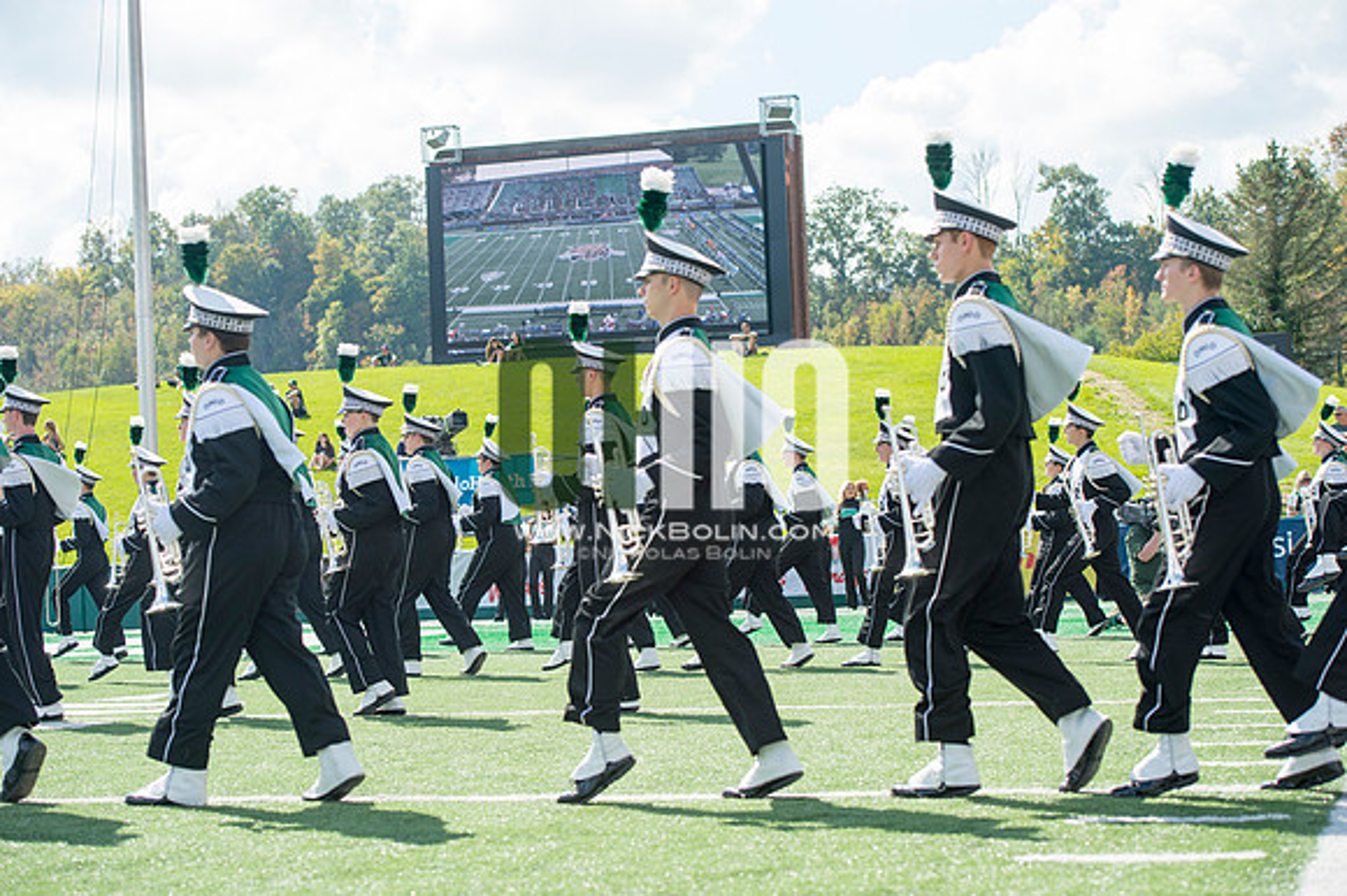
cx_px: 674
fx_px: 2618
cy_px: 448
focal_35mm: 70
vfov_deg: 19.4
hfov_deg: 28.9
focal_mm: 70
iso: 200
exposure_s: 1/1000
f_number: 4.5
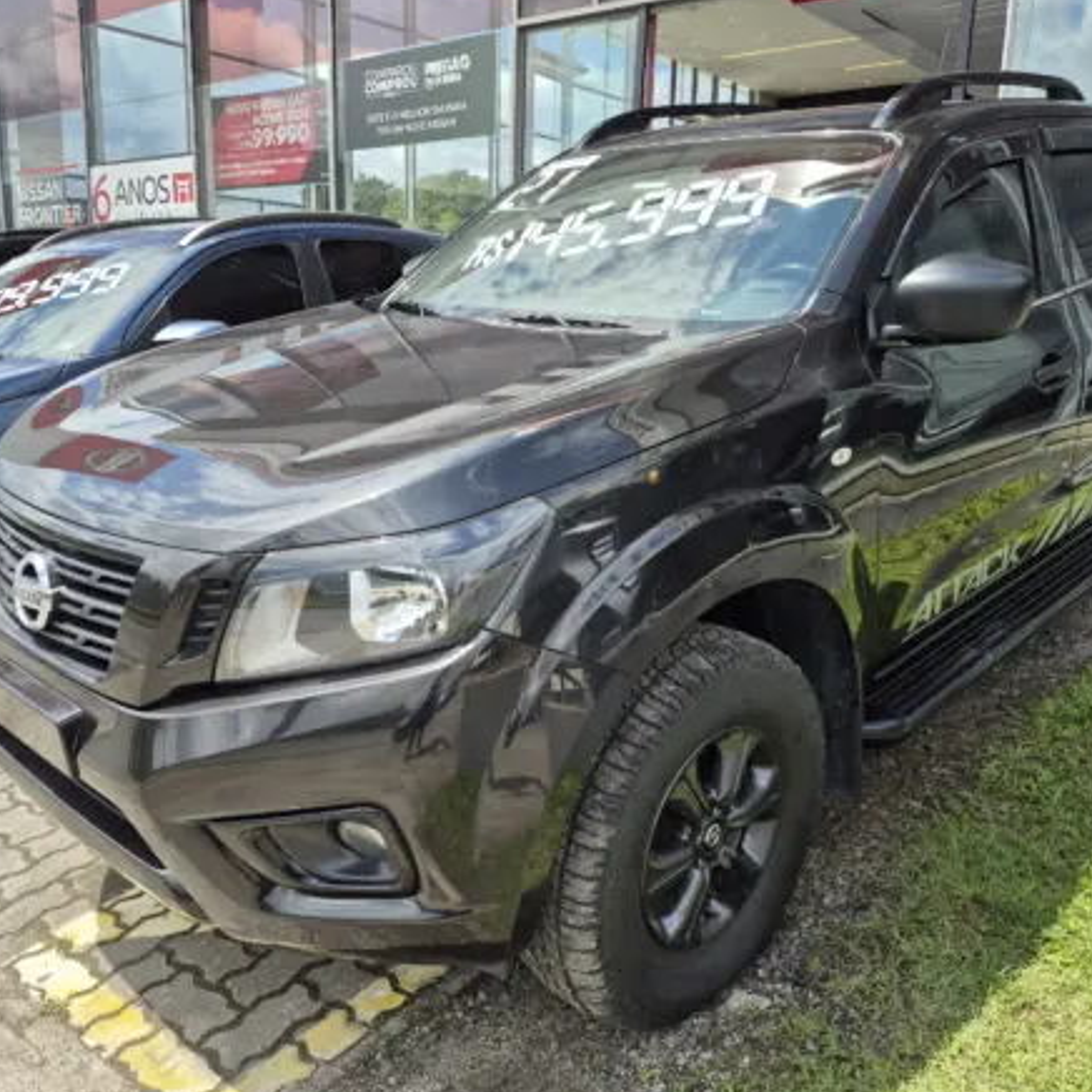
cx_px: 591
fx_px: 999
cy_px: 551
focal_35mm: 28
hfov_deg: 57.2
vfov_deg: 57.3
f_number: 1.8
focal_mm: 5.4
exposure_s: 1/1144
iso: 25
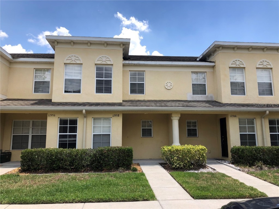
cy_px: 104
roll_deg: +0.6
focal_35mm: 28
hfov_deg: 63.4
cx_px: 140
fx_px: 226
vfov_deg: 49.7
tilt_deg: +10.1
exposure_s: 1/1453
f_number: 1.8
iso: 20
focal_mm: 3.99
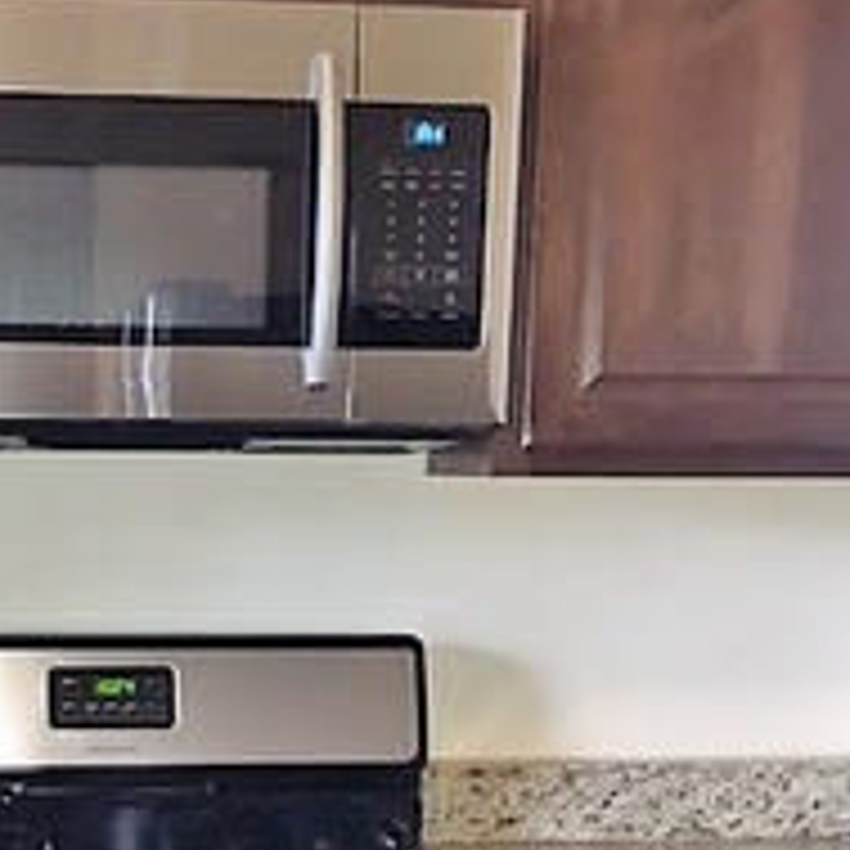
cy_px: 814
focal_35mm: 65
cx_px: 153
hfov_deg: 25.9
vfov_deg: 25.4
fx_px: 1806
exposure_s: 1/17
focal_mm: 4.15
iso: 100
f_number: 2.2
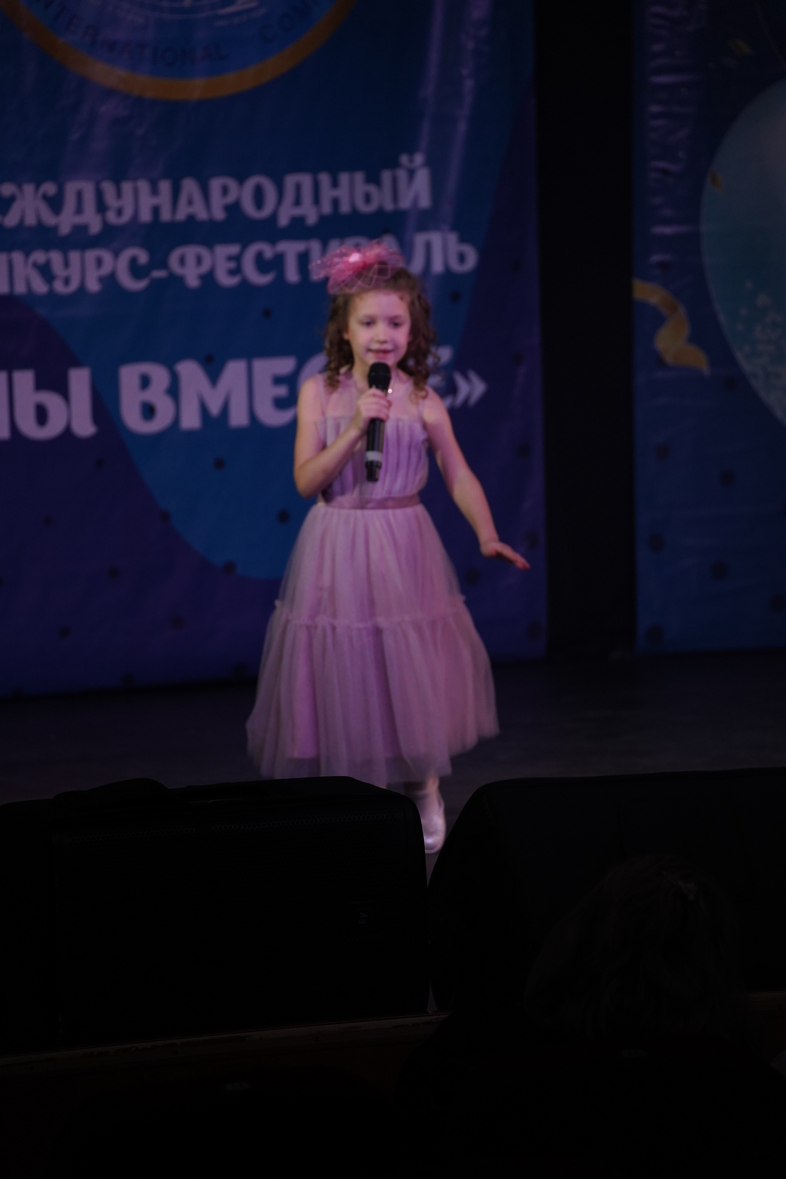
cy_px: 590
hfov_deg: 7.7
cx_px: 393
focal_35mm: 179
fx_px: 5862
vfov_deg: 11.5
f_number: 5.6
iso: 2000
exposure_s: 1/400
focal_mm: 179
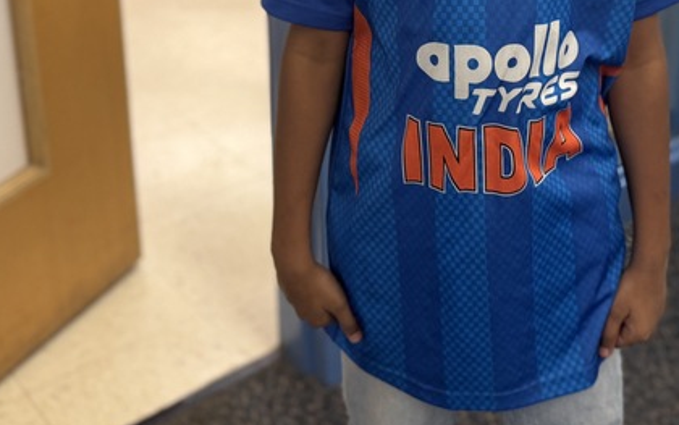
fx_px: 1148
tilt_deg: -19.6
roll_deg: -1.9
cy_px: -82
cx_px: 498
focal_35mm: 62
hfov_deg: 32.4
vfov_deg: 19.7
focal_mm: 6.76
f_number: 1.78
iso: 125
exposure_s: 1/60
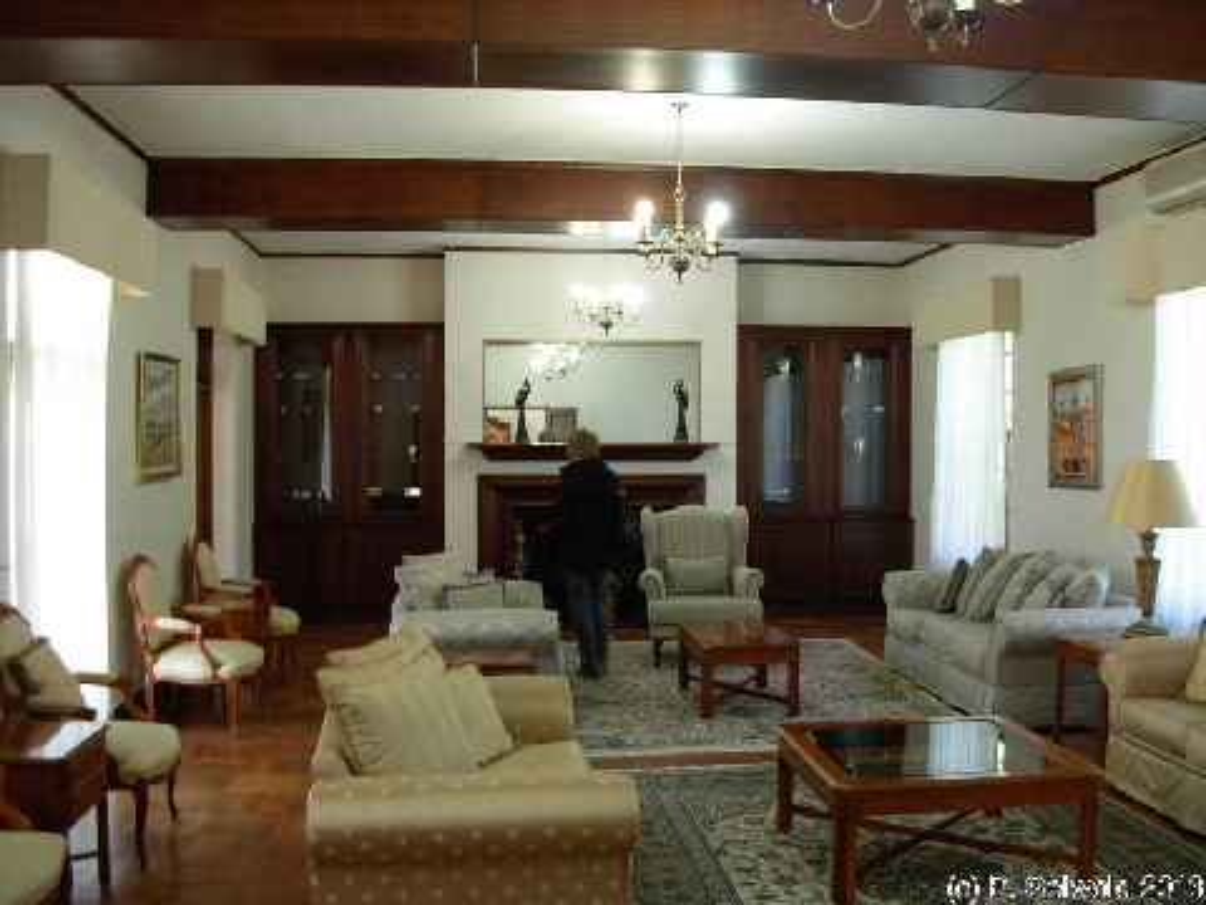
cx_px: 603
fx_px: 1324
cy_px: 452
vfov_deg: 37.7
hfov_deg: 49.0
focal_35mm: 38
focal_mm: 6.3
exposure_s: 1/10.6
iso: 79
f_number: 2.9
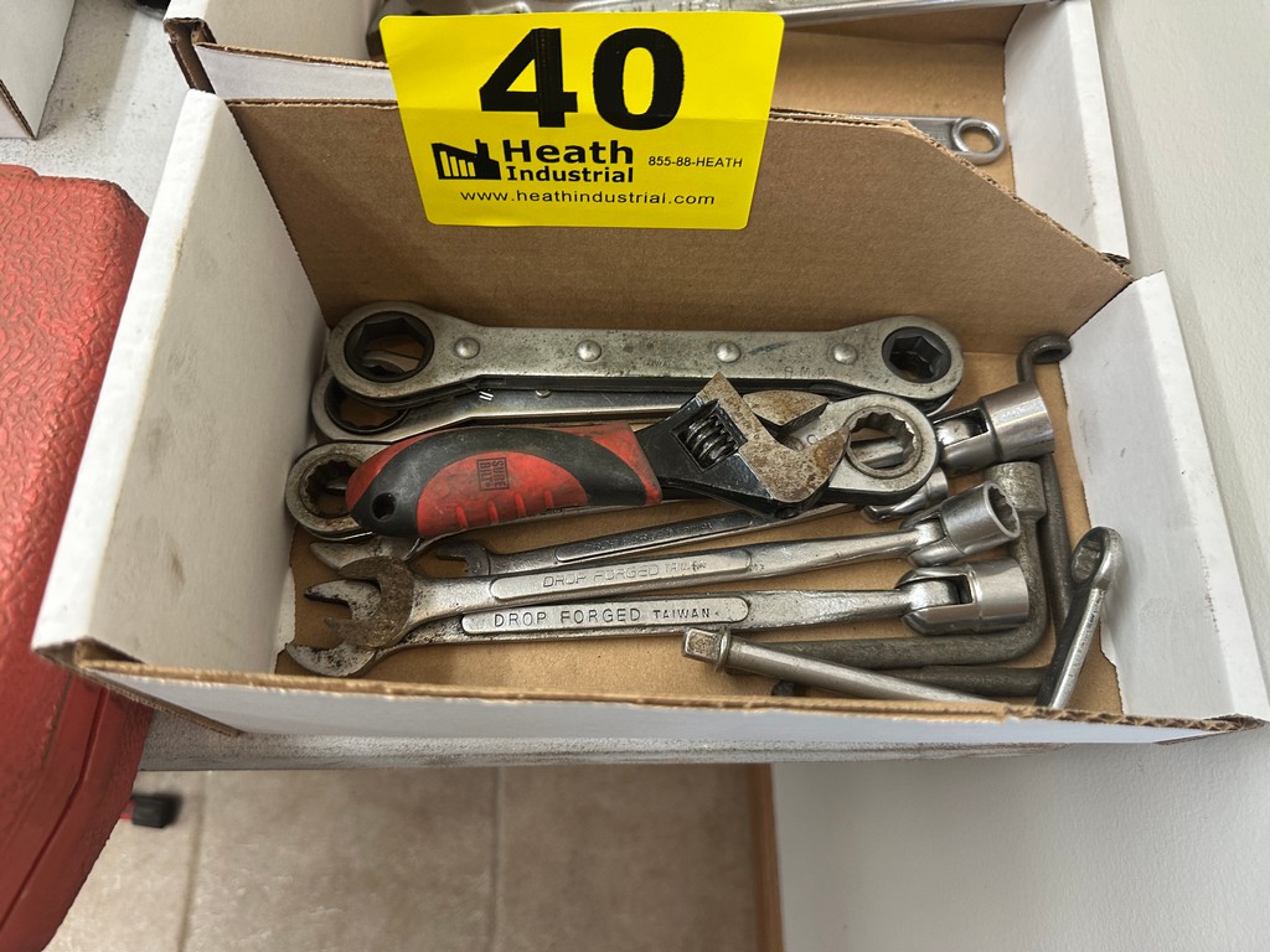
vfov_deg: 56.8
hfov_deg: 71.6
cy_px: 476
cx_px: 635
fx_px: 881
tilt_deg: -67.4
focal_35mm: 24
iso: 160
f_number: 1.78
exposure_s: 1/71
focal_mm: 6.86
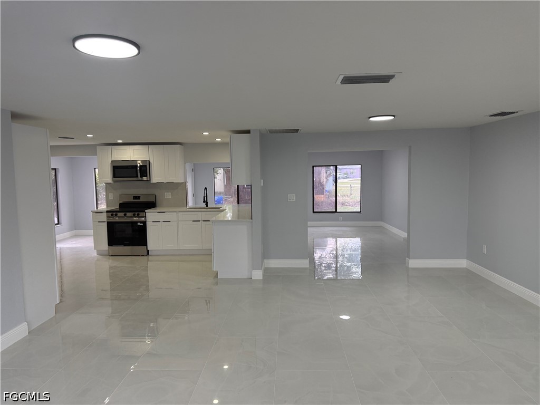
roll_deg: +0.9
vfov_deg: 56.8
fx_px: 374
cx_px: 270
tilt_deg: -3.8
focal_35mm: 24
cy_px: 202
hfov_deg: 71.6
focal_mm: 6.76
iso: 200
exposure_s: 1/234
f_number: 1.78
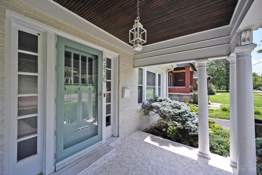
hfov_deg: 104.3
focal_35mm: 14
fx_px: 102
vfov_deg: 81.2
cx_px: 131
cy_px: 88
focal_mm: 14
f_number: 5.6
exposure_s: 1/250
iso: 110
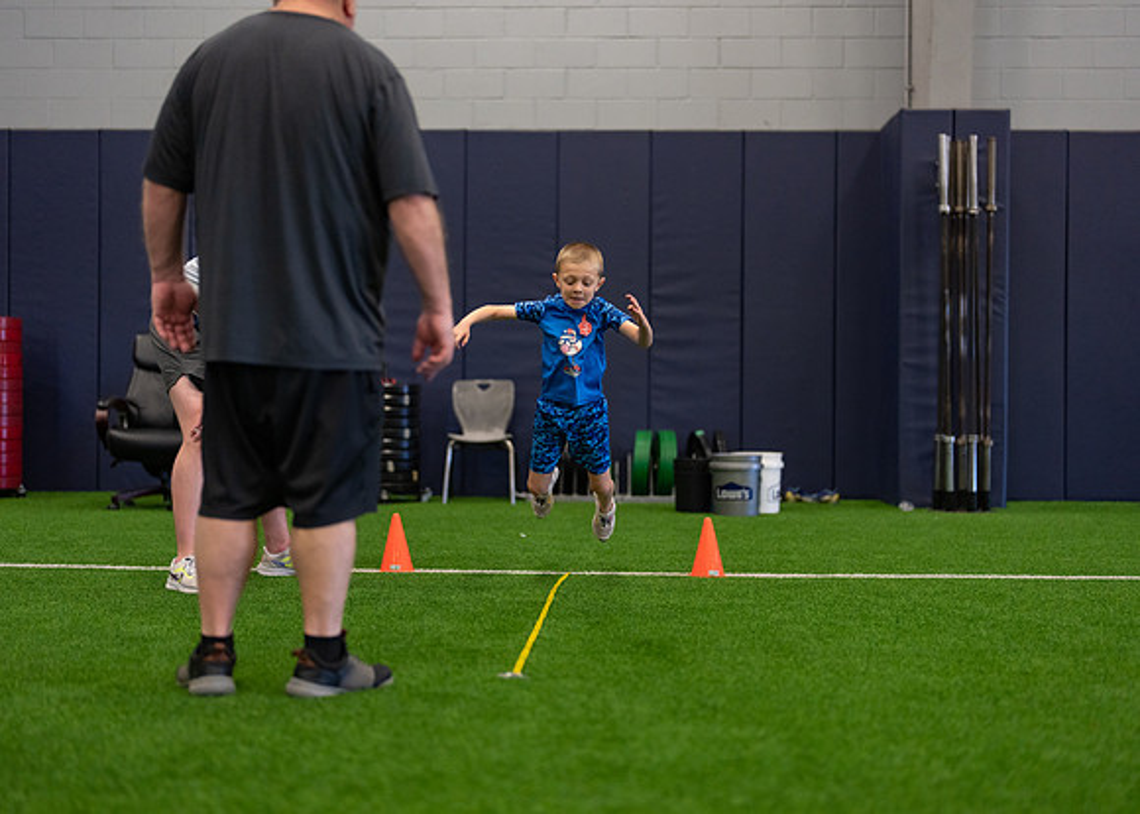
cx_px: 570
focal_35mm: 53
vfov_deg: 26.6
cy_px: 407
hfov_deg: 36.6
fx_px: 1724
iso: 1250
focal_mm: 50
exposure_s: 1/1000
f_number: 1.2
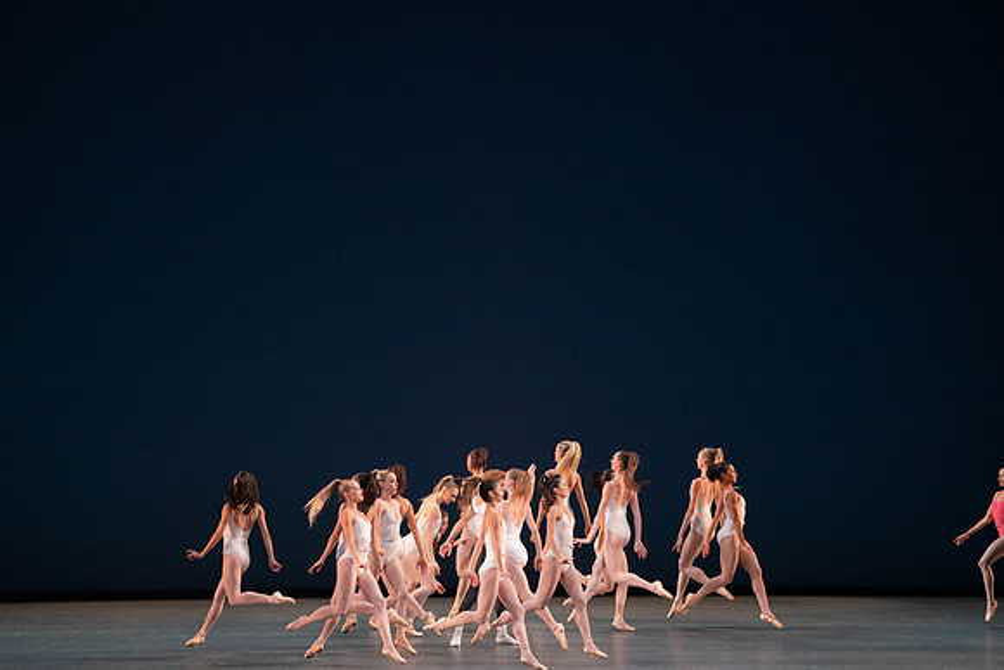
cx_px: 502
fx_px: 4073
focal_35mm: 146
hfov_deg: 14.1
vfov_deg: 9.4
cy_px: 335
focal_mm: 146
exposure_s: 1/400
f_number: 7.1
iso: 5000
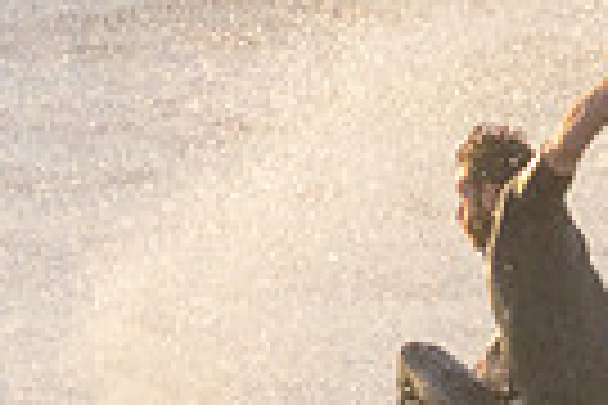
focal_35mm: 4008
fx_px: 67685
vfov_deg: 0.3
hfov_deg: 0.5
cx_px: 374
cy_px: 652
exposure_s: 1/1600
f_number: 11
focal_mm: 800
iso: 3200
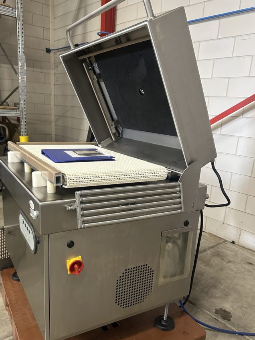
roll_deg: -2.5
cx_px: 115
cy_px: 194
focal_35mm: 29
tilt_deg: -15.0
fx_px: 285
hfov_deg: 48.2
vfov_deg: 61.4
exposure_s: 1/50
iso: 640
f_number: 1.78
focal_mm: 6.86
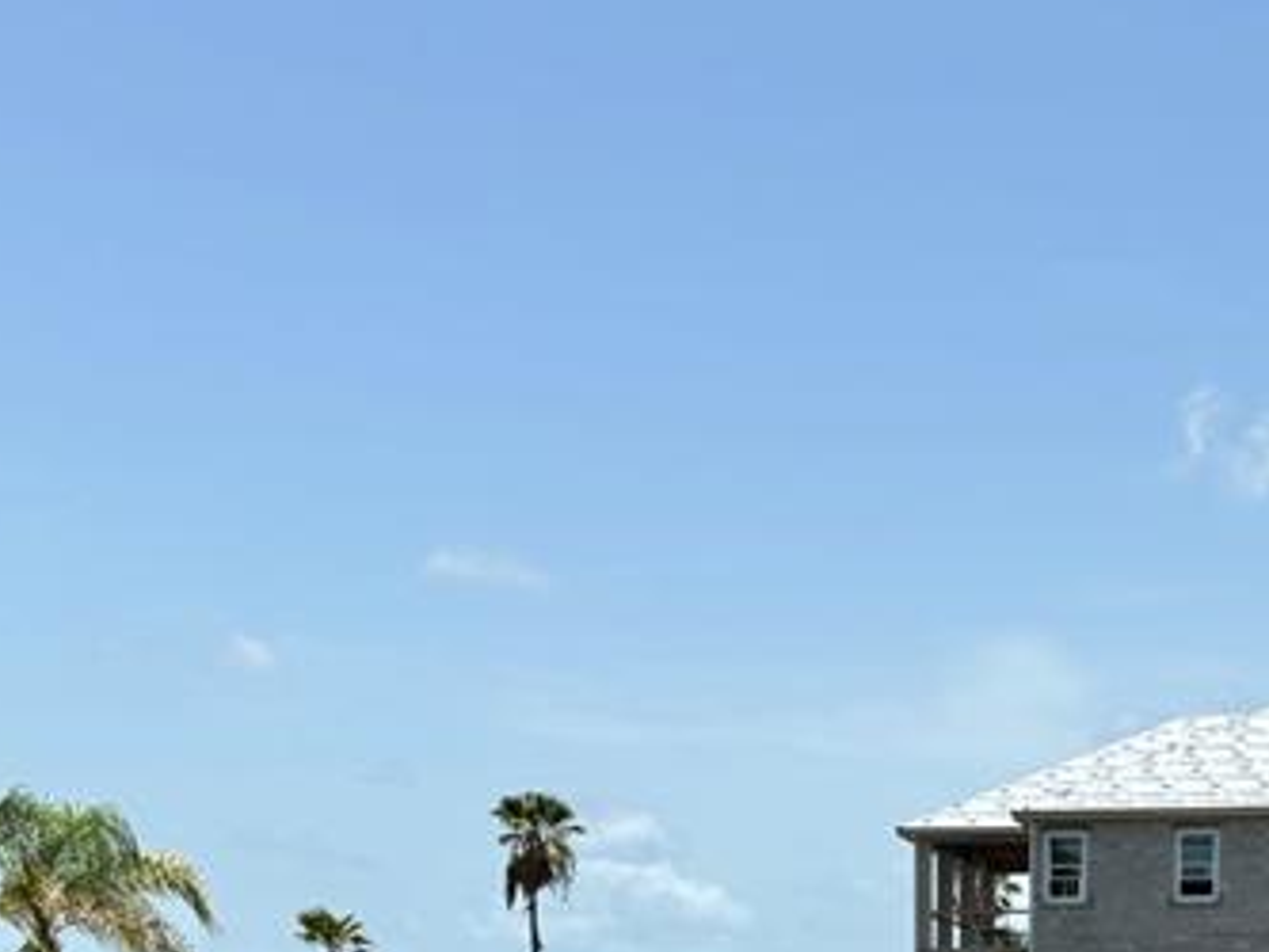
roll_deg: -0.4
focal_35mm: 80
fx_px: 2934
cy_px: 1398
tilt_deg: -7.6
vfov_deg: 16.8
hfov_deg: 24.2
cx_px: 915
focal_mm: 5.96
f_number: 1.6
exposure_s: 1/3650
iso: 50
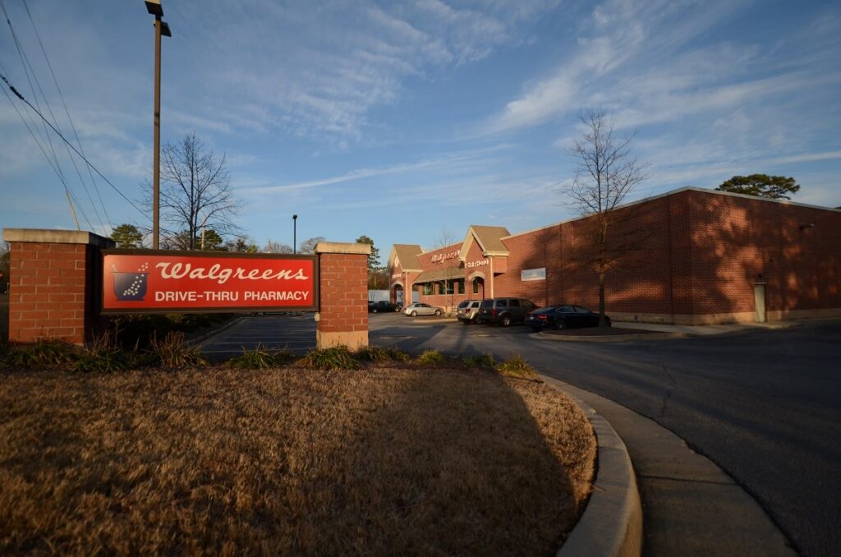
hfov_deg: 100.5
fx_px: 350
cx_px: 420
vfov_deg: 77.1
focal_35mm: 15
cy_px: 278
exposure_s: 1/3200
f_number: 3.5
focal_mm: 10
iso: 400
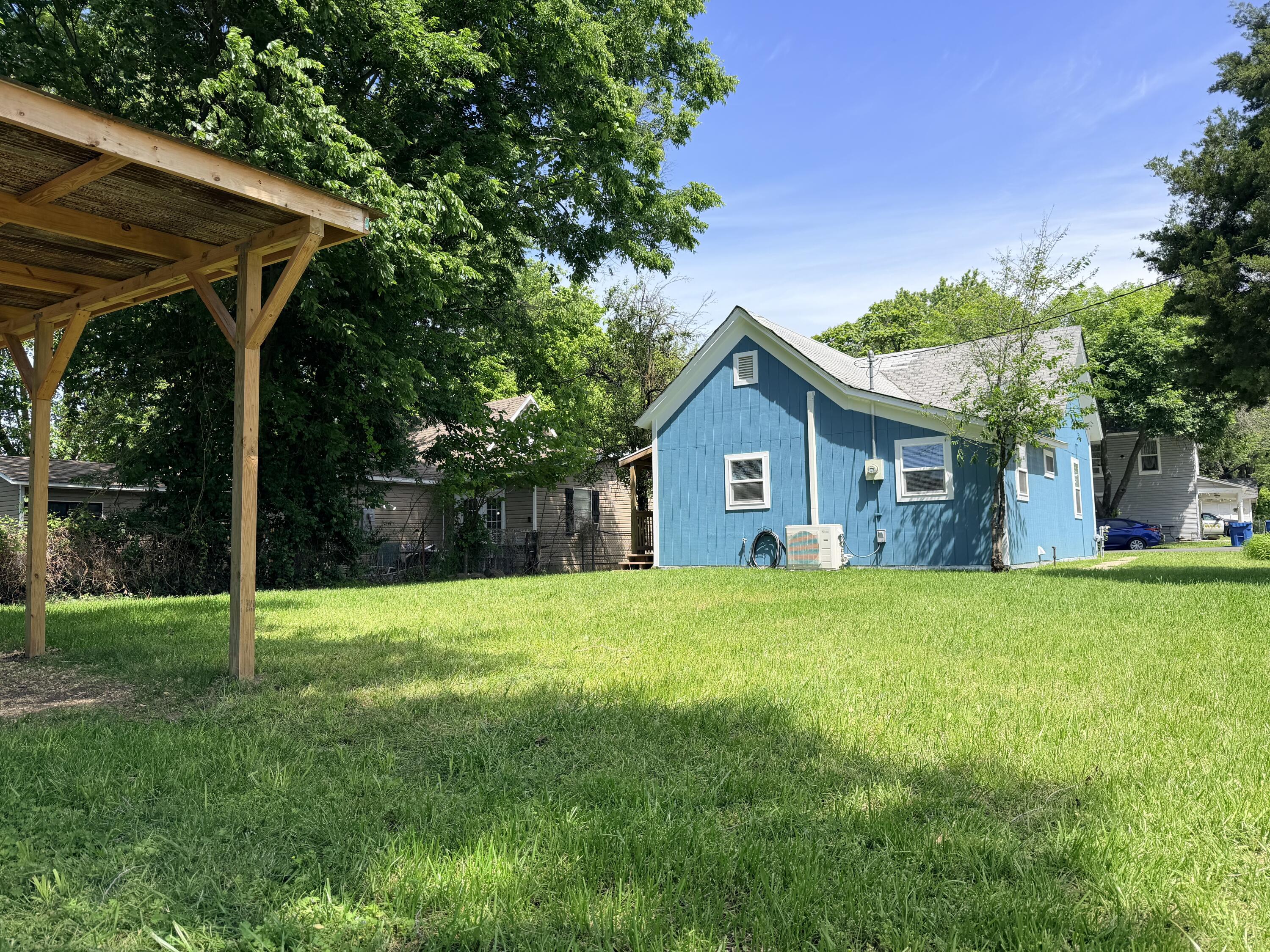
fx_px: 881
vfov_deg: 56.8
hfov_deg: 71.6
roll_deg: +1.3
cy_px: 476
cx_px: 635
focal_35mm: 24
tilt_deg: +5.3
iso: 80
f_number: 1.78
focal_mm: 6.76
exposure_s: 1/2445
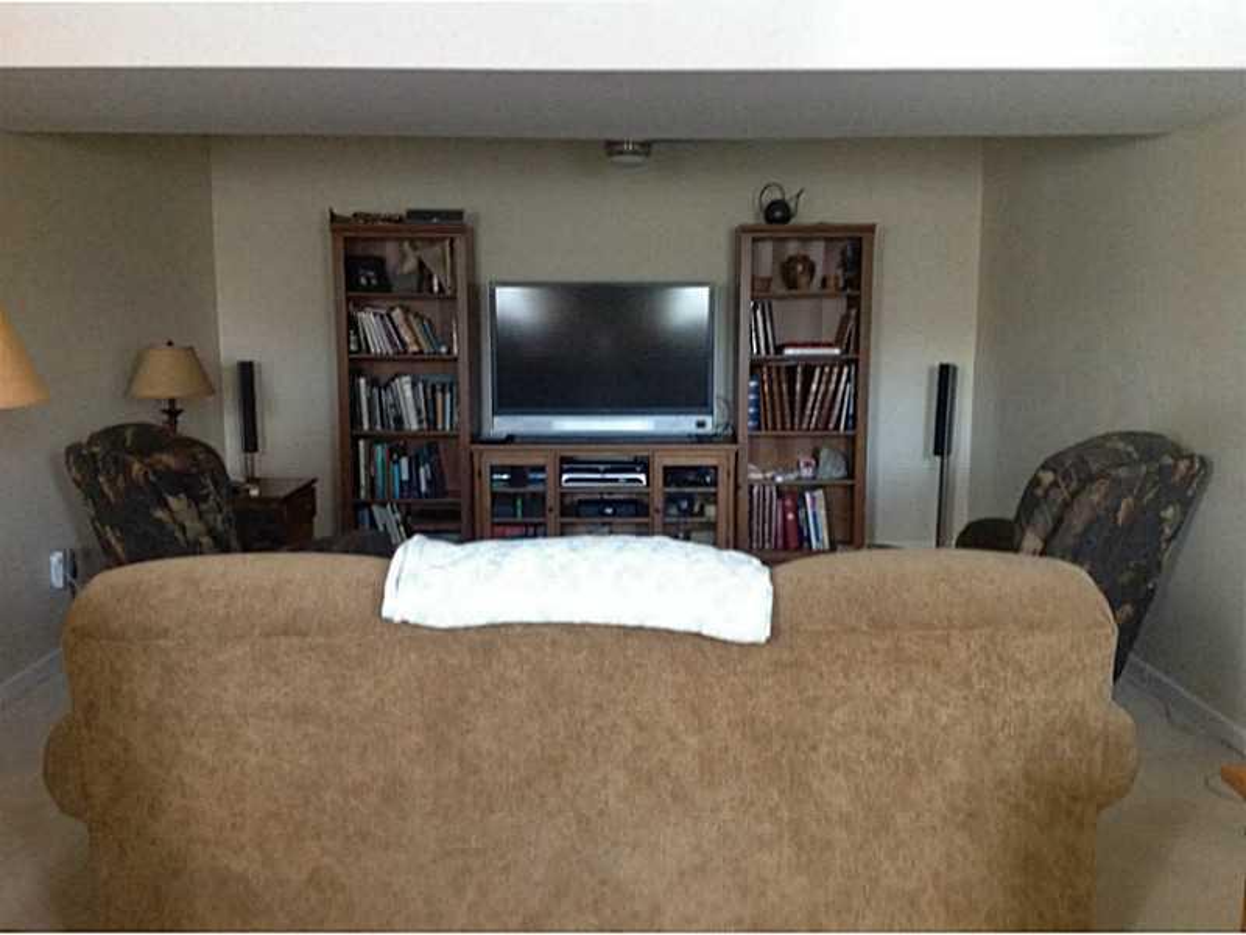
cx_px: 623
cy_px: 468
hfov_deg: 52.6
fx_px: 1260
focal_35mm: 35
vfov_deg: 40.7
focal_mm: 4.28
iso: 400
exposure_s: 1/15
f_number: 2.4
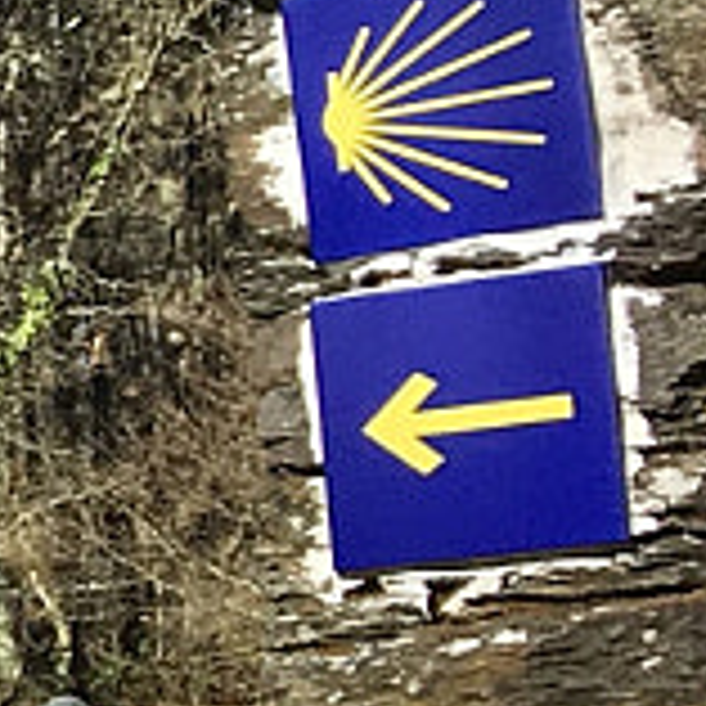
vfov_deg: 6.7
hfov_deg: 5.3
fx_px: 6022
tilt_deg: +7.9
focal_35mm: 261
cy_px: 504
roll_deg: +0.5
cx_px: -2739
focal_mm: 4.15
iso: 25
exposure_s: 1/1282
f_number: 2.2
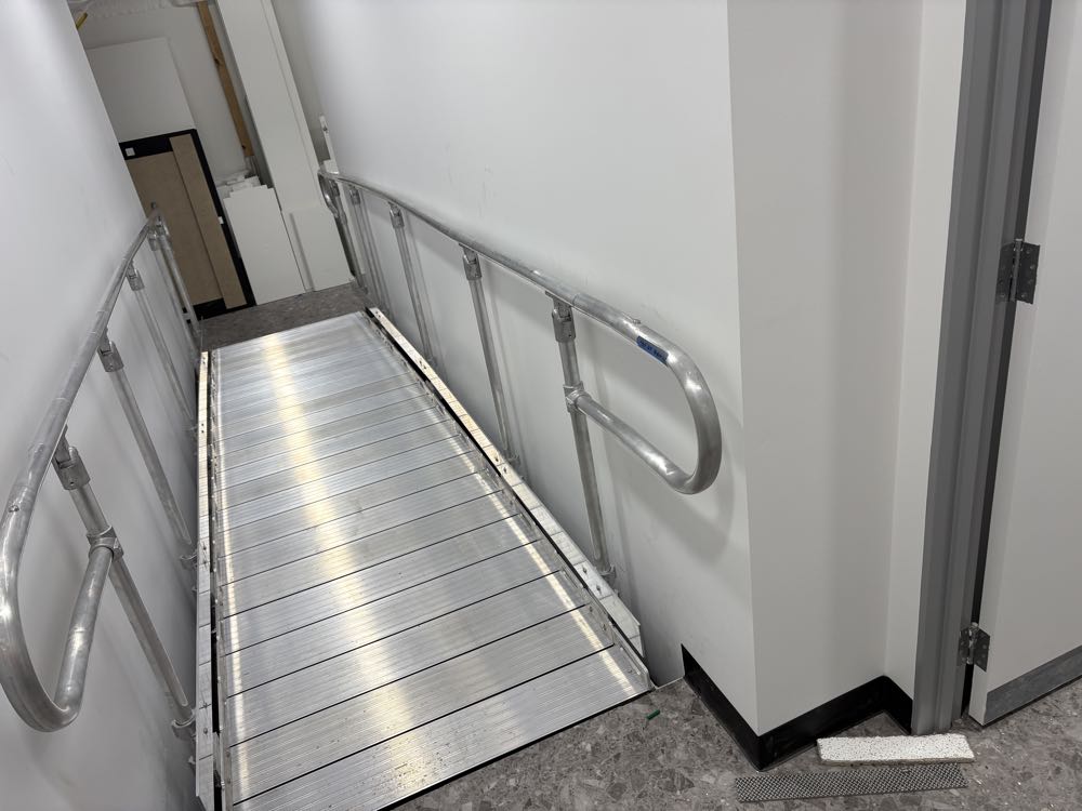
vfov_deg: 53.1
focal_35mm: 26
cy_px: 406
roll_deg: +11.0
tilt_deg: -21.6
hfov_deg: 67.3
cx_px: 541
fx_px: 813
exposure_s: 1/127
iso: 32
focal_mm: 5.96
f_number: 1.6
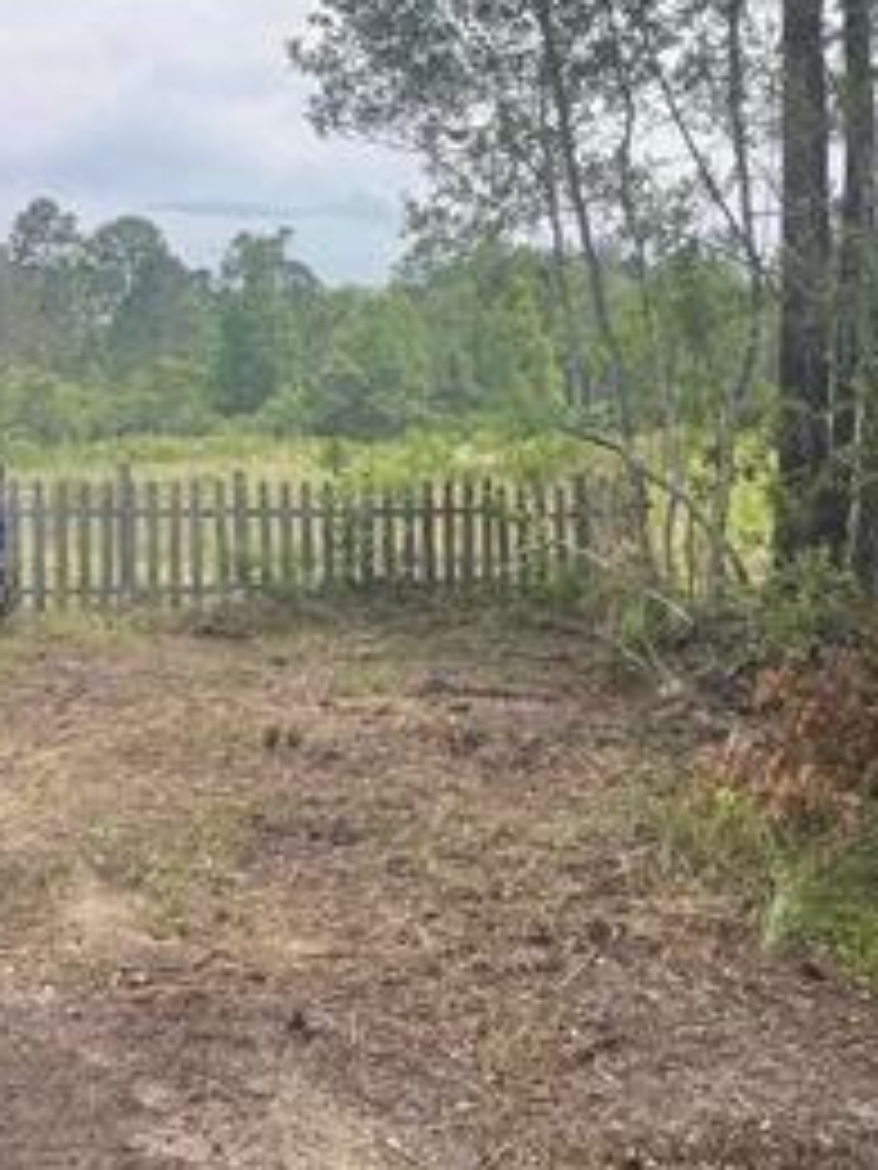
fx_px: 1623
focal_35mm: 48
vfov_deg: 39.6
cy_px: 670
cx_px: 567
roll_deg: +0.4
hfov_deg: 30.1
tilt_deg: -7.0
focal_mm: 4.2
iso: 32
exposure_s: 1/1401
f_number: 1.6
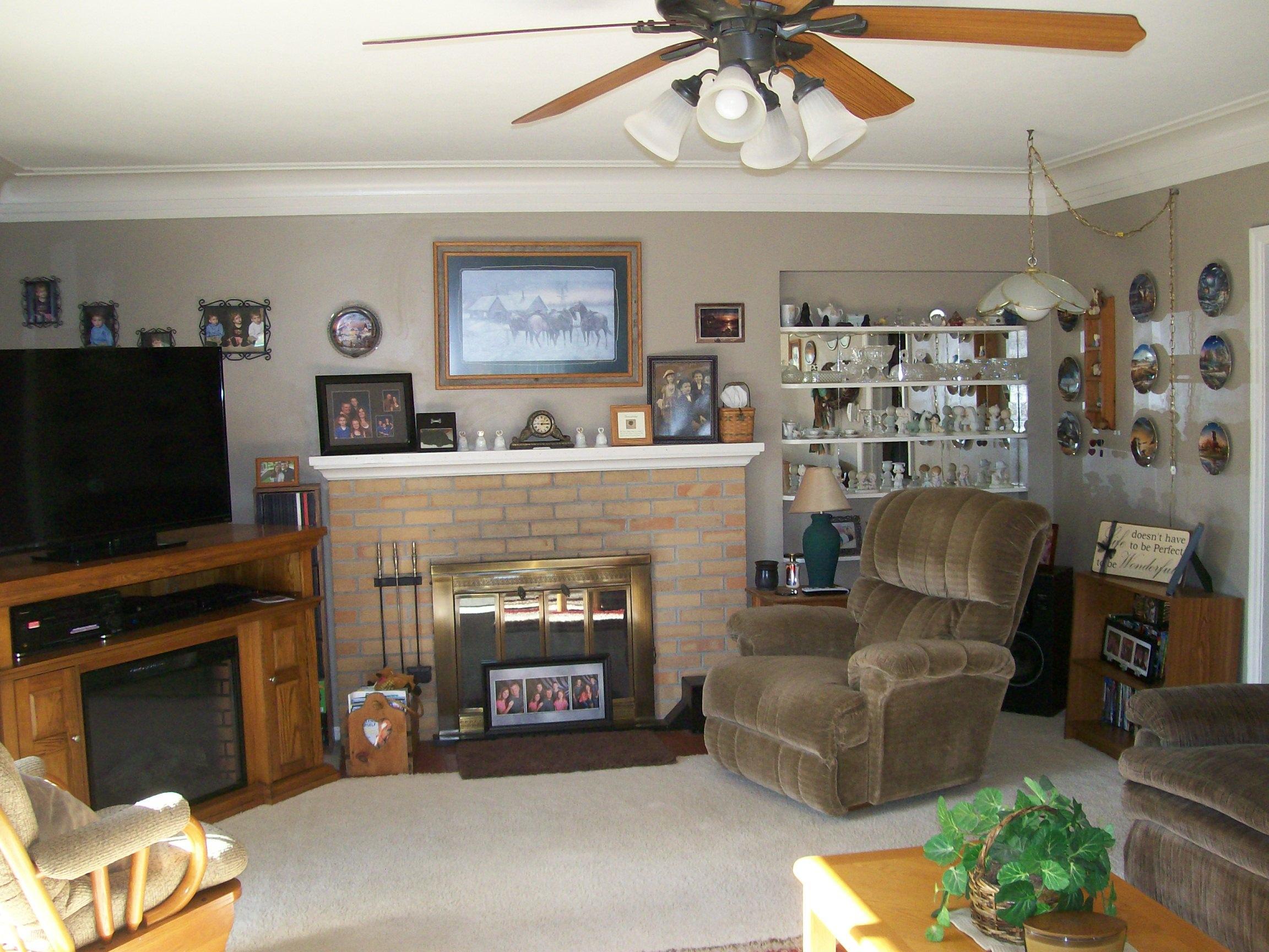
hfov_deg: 51.4
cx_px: 634
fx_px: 1320
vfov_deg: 39.7
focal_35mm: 36
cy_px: 476
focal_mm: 6
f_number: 2.7
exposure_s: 1/64
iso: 140
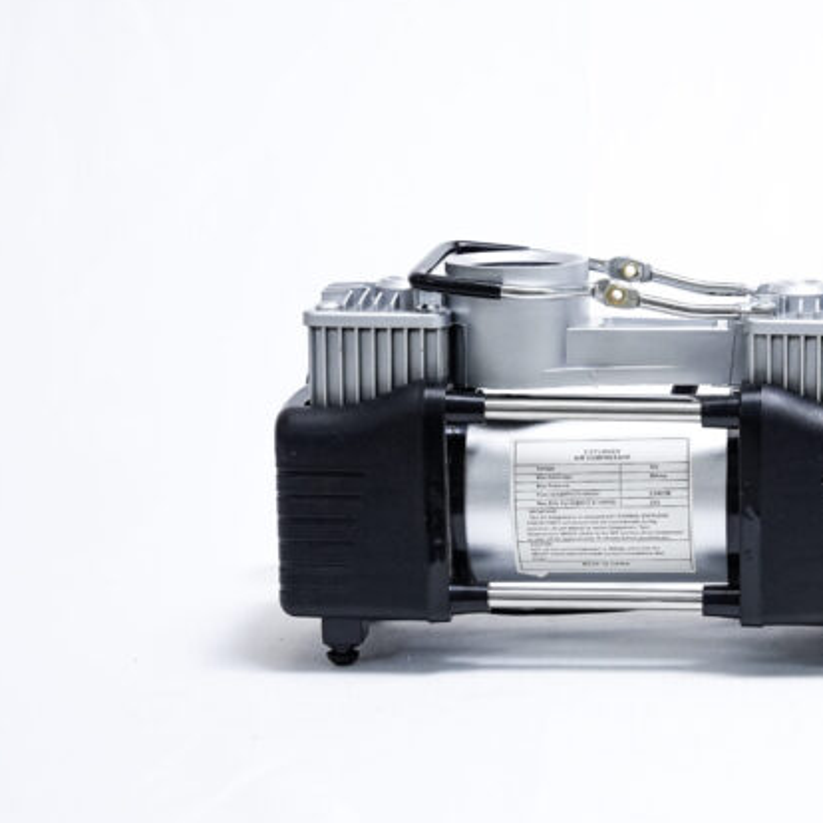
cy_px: 388
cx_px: 658
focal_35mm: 92
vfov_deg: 18.9
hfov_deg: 18.7
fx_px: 2475
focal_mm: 64
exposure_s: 1/250
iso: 3200
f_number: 8
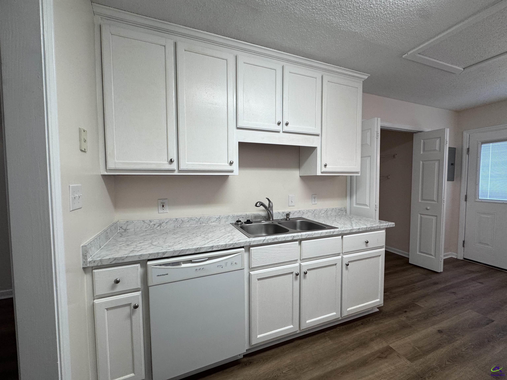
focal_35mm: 14
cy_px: 190
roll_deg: +0.3
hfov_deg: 102.1
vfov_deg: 85.7
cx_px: 254
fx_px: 205
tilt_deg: -2.6
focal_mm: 2.22
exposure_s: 1/120
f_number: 2.2
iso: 125
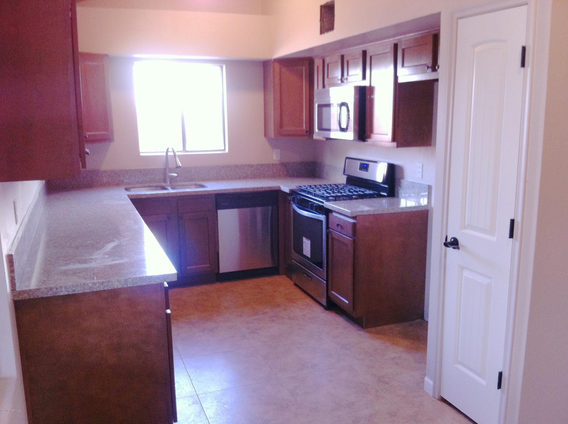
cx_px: 284
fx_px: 573
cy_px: 212
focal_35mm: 35
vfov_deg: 40.6
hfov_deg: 52.7
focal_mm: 3.85
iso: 160
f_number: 2.8
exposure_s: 1/15
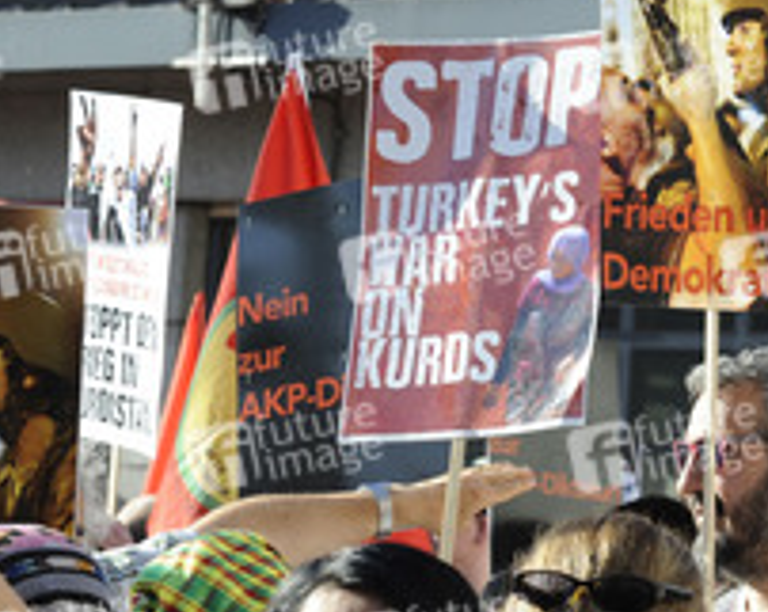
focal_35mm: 180
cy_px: 544
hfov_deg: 10.7
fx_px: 4085
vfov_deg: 8.5
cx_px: 335
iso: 200
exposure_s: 1/160
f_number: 8
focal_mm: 86
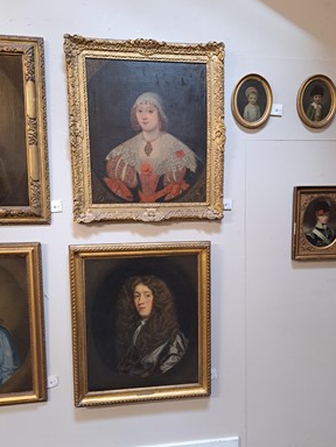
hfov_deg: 54.9
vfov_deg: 69.4
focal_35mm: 25
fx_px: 324
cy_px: 217
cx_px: 172
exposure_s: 1/50
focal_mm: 5.23
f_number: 1.8
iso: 160
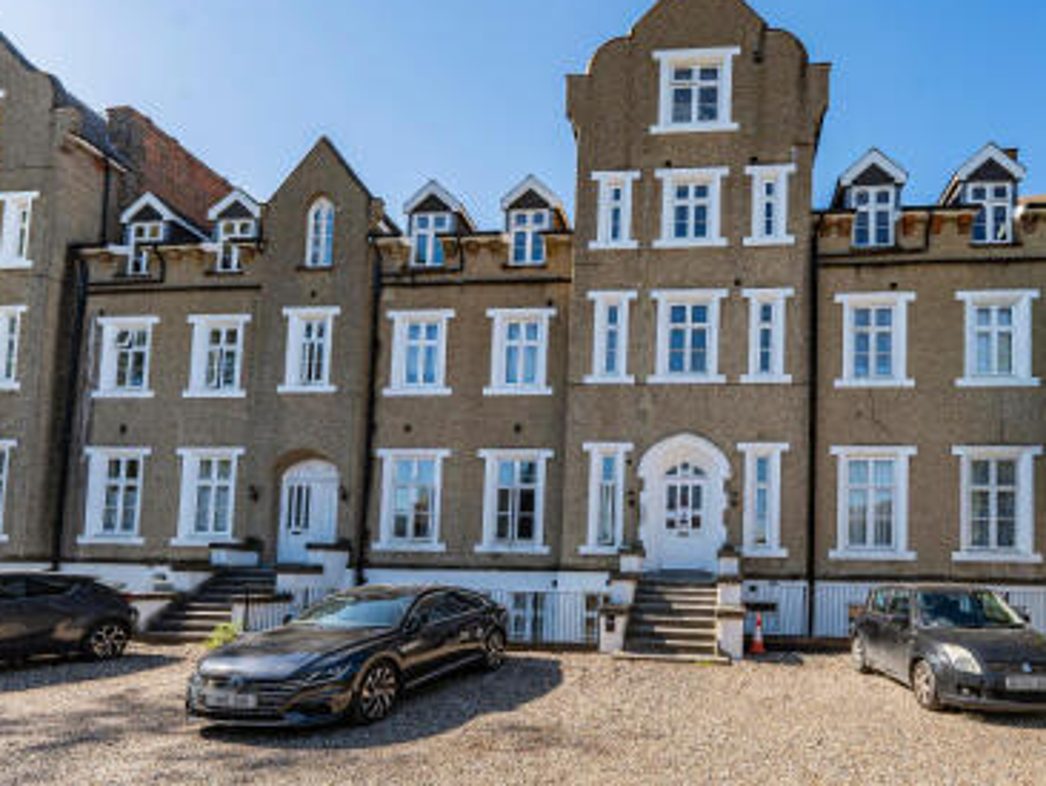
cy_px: 370
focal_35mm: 15
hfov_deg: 97.1
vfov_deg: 81.7
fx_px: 454
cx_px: 614
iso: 320
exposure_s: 1/400
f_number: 9
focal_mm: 12
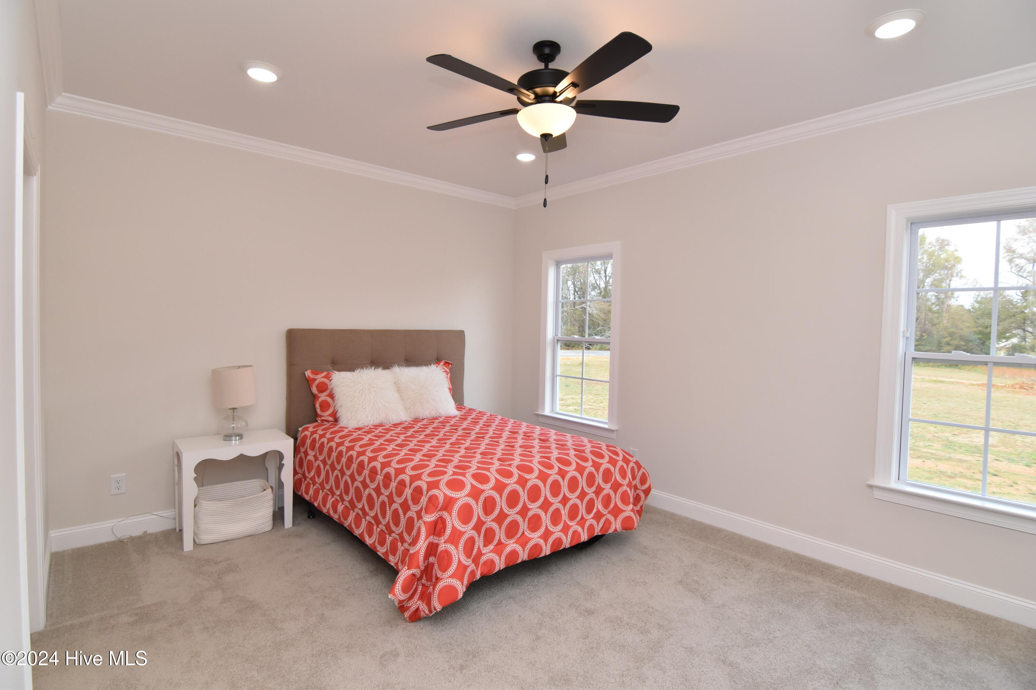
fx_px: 496
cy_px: 345
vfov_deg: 69.7
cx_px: 518
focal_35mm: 17
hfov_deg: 92.4
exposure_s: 1/200
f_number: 5
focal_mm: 11.5
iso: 560
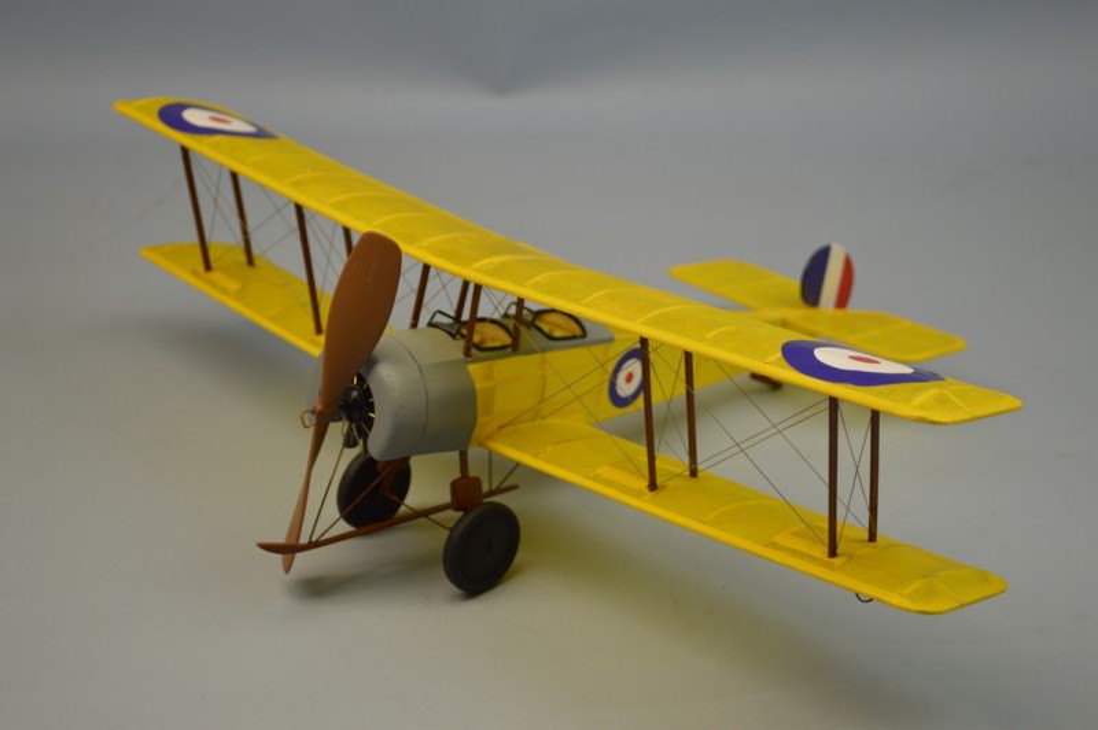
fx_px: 1828
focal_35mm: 60
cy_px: 365
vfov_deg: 22.6
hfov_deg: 33.4
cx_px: 549
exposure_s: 1/125
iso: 280
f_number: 5.6
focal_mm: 40
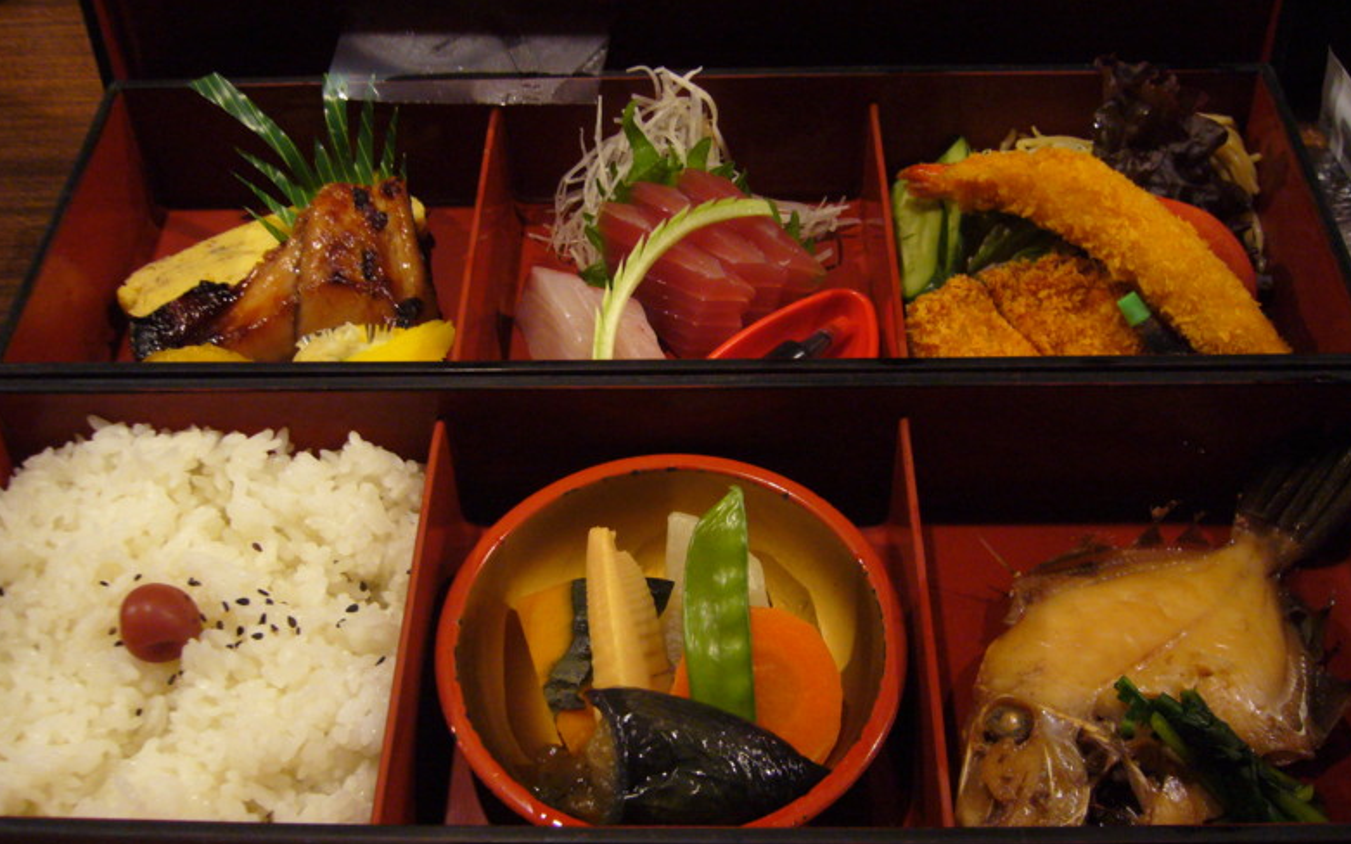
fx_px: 1399
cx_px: 682
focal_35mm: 38
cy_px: 405
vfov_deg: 33.6
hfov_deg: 51.5
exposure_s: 1/8
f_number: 2.8
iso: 200
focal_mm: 5.8
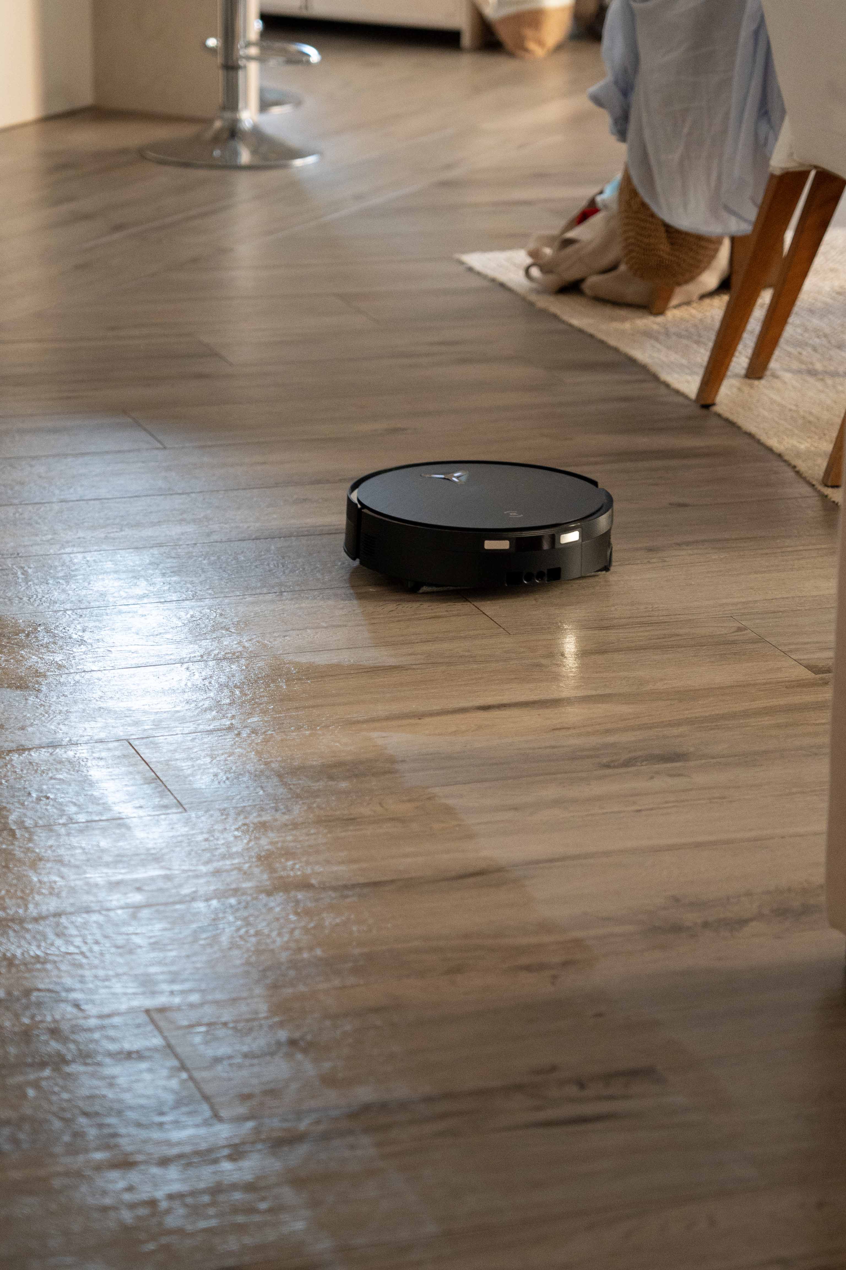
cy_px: 635
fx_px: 3701
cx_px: 423
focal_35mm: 105
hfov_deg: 13.0
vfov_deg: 19.5
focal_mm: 70
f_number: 2.8
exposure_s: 1/100
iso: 1250
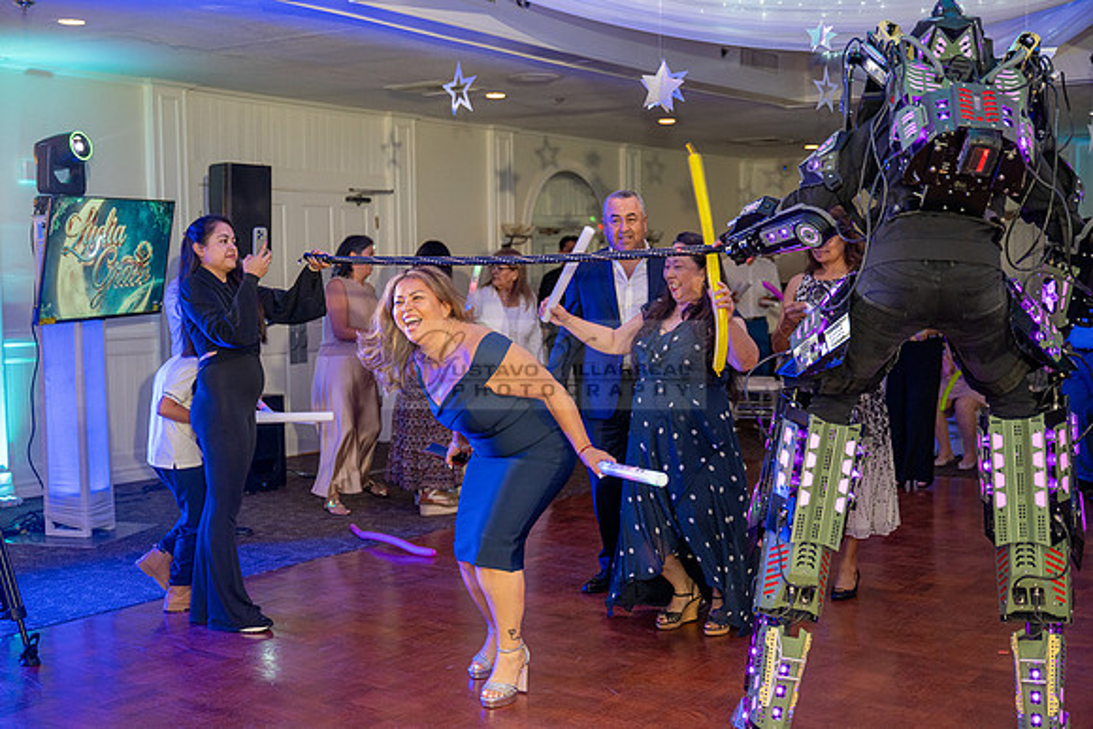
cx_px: 546
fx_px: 1306
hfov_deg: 45.4
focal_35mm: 43
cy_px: 364
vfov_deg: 31.2
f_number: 2.8
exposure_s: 1/200
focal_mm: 43
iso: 1250
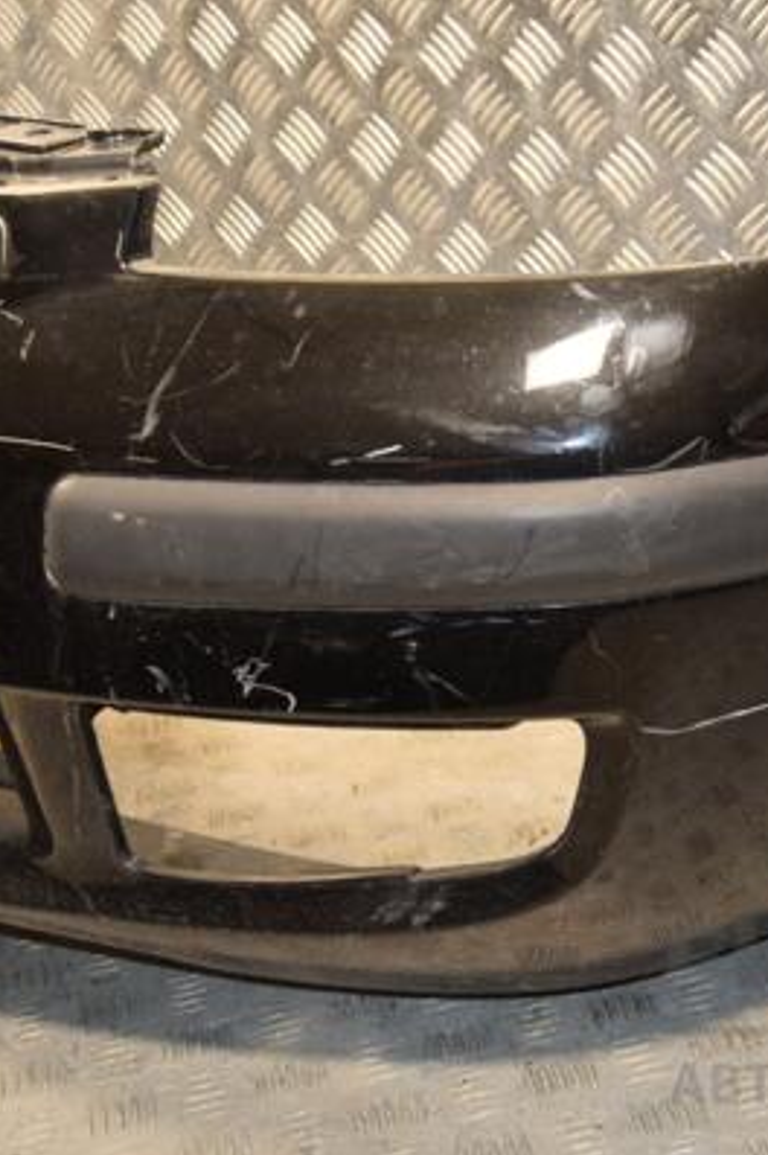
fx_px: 1891
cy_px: 576
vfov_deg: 34.0
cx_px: 614
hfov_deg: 22.6
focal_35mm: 59
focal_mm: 26
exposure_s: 1/200
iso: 800
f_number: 5.6
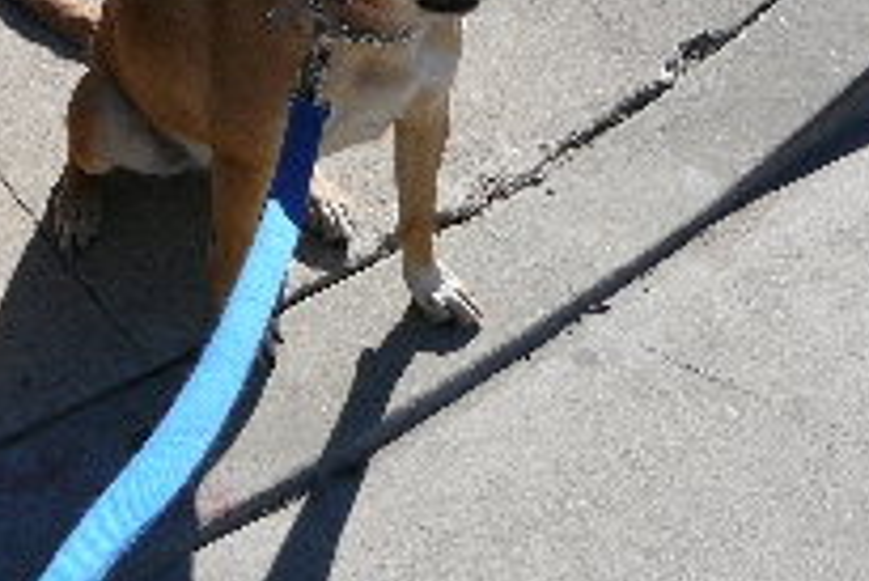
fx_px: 1715
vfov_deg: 18.7
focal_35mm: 71
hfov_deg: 27.4
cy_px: 0
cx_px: 85
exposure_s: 1/640
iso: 100
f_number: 5
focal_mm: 5.2
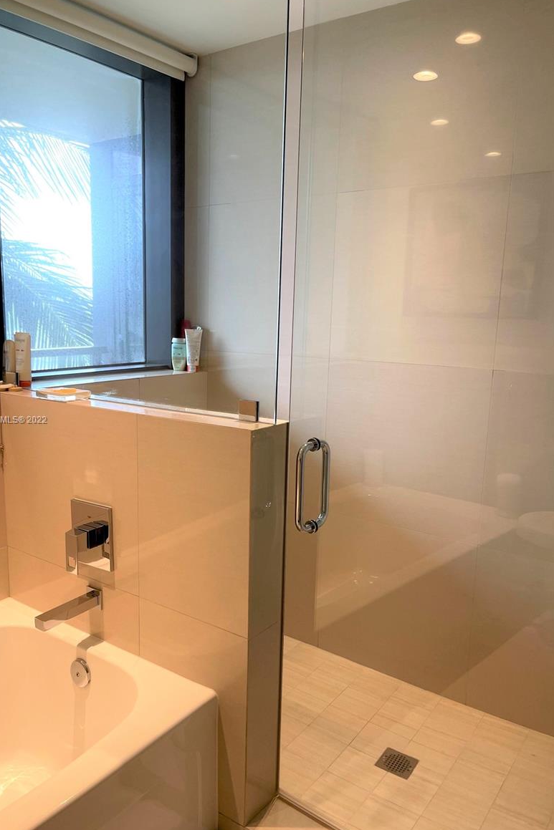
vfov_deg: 65.5
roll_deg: -1.6
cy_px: 420
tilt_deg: -10.3
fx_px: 646
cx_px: 238
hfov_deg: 46.3
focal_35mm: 28
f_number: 1.6
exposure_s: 1/60
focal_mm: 5.1
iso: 64
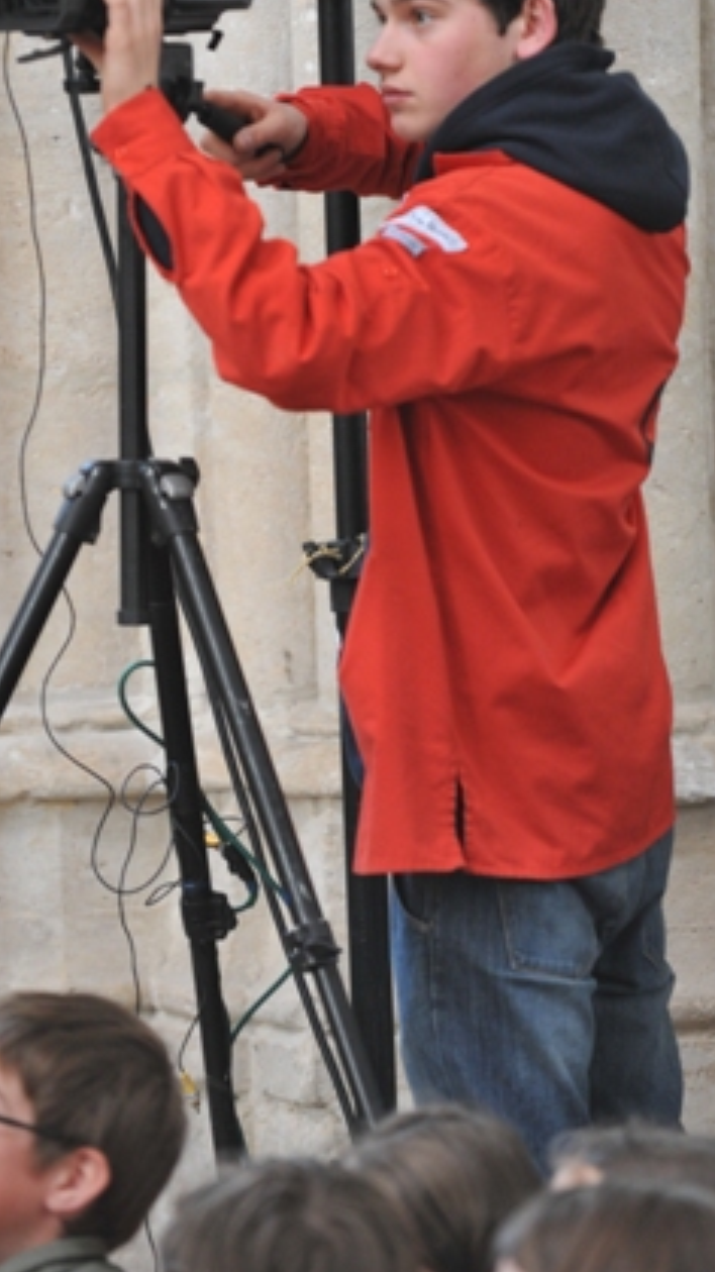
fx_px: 10760
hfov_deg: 3.8
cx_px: 336
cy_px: 494
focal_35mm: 319
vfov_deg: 6.8
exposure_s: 1/160
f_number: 2.8
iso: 1600
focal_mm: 200
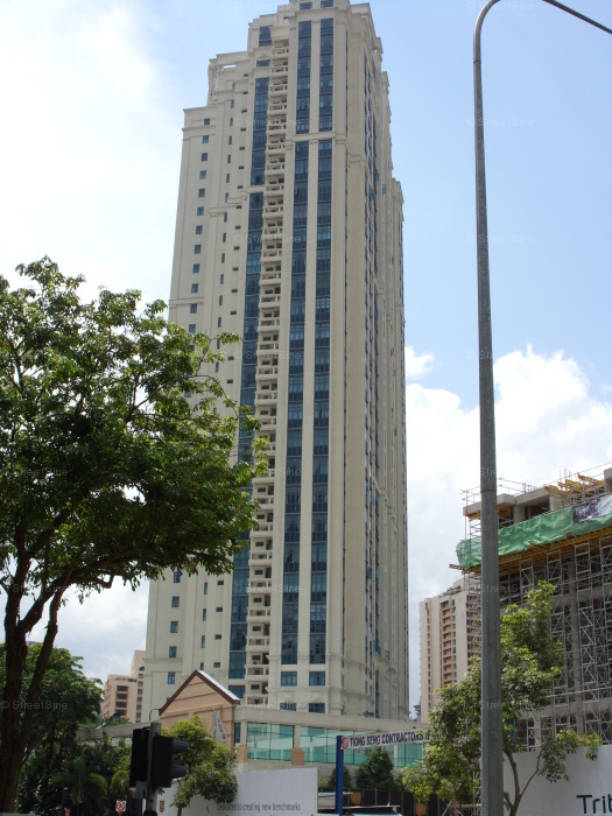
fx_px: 1320
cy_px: 408
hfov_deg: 26.1
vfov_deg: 34.3
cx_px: 306
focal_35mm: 56
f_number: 5.3
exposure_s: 1/478
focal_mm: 9.3
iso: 50
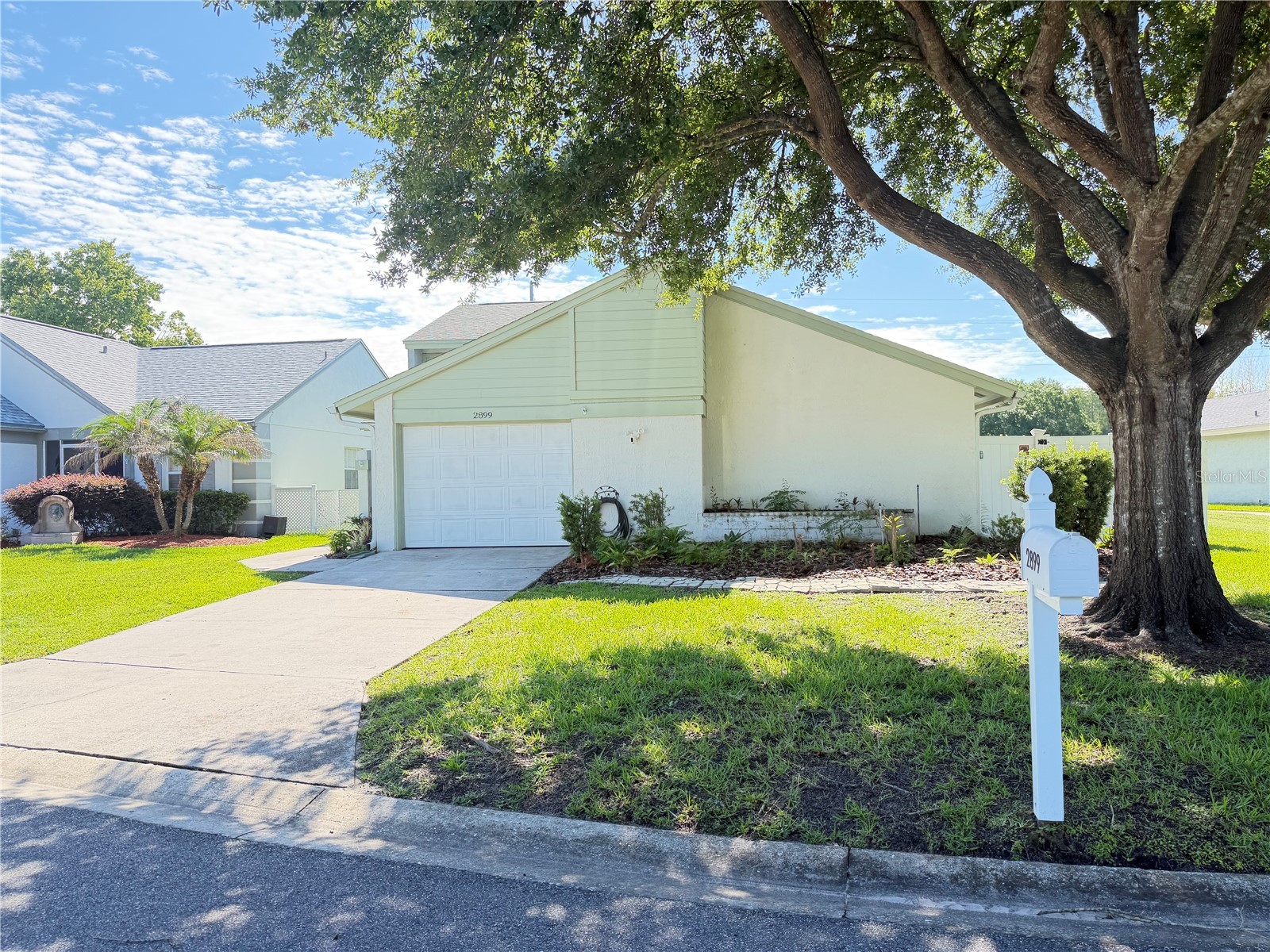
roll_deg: +1.0
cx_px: 635
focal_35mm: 24
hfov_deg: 71.6
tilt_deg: +1.5
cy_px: 476
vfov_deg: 56.8
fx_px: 881
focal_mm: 6.76
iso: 100
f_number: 1.78
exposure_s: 1/507
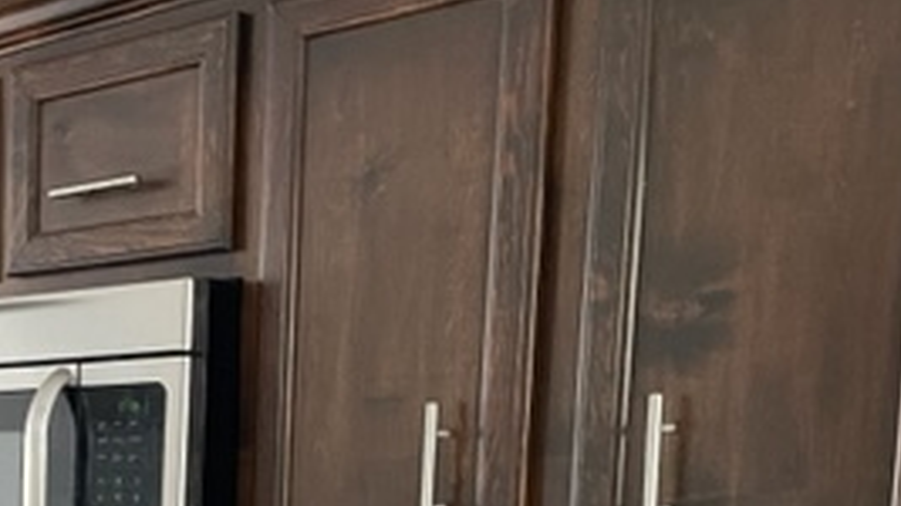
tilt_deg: -8.6
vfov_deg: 16.4
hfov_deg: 27.6
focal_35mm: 68
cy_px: 722
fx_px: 1624
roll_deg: +0.8
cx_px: -148
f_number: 1.6
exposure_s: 1/60
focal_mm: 4.2
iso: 320
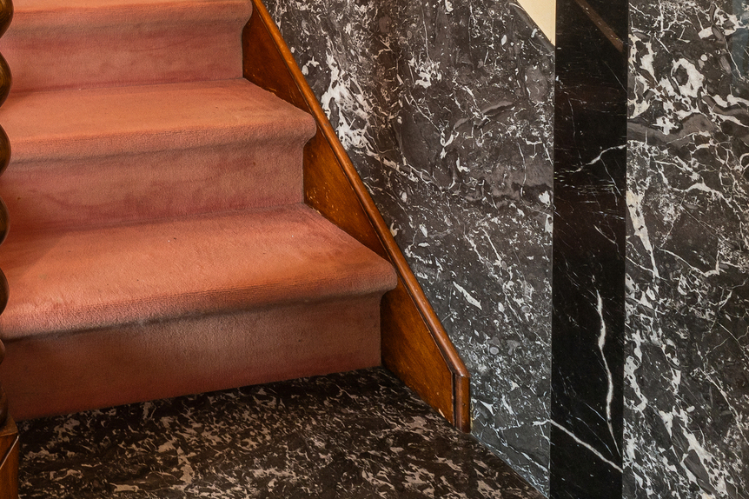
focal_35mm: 41
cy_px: -178
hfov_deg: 39.2
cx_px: -65
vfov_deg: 26.6
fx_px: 857
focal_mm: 14.8
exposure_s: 1
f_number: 11
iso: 250
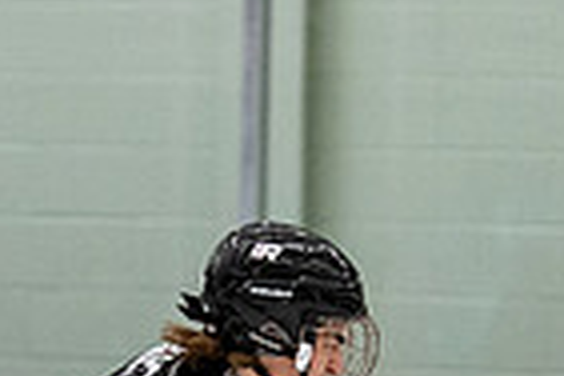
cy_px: 655
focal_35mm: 851
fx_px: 13331
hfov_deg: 2.4
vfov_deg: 1.6
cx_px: 148
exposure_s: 1/640
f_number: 2.8
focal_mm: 112
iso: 1600
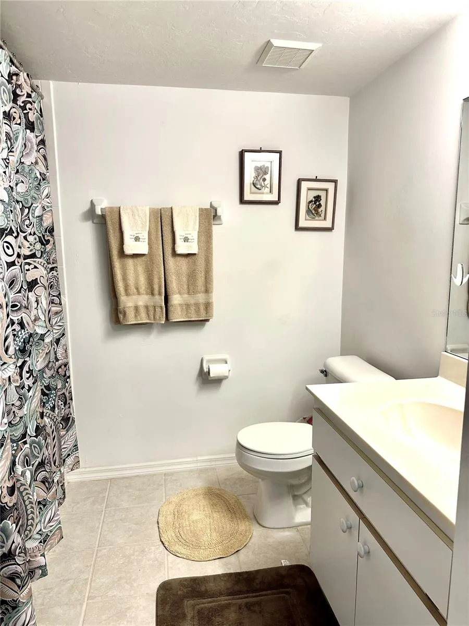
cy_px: 313
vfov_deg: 71.6
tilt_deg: -9.3
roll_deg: -0.3
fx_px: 434
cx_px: 234
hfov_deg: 56.8
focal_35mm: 24
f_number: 1.78
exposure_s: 1/120
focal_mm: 6.86
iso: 80
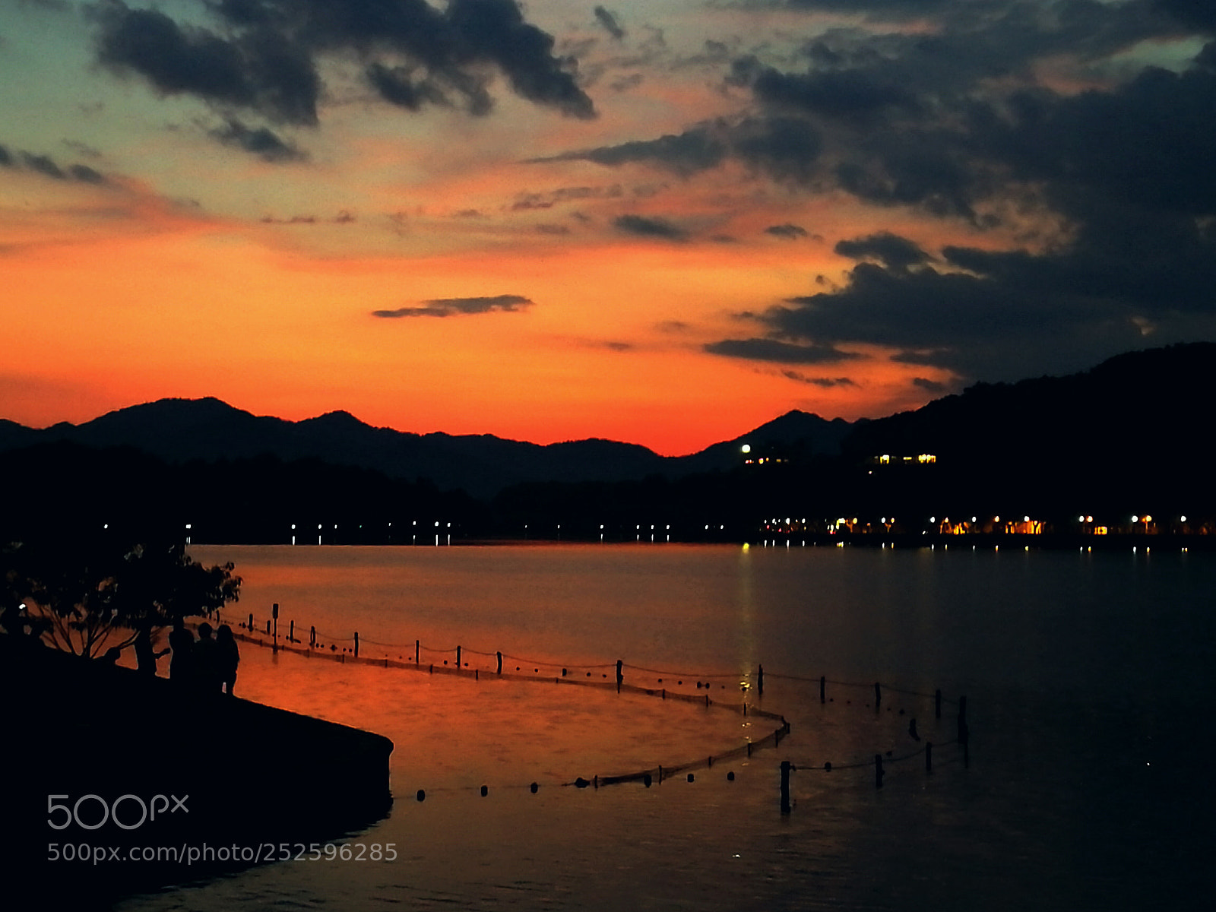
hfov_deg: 29.8
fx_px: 2283
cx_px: 608
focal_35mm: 65
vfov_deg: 22.6
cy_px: 456
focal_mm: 4.04
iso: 1000
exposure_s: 1/13.3
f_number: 2
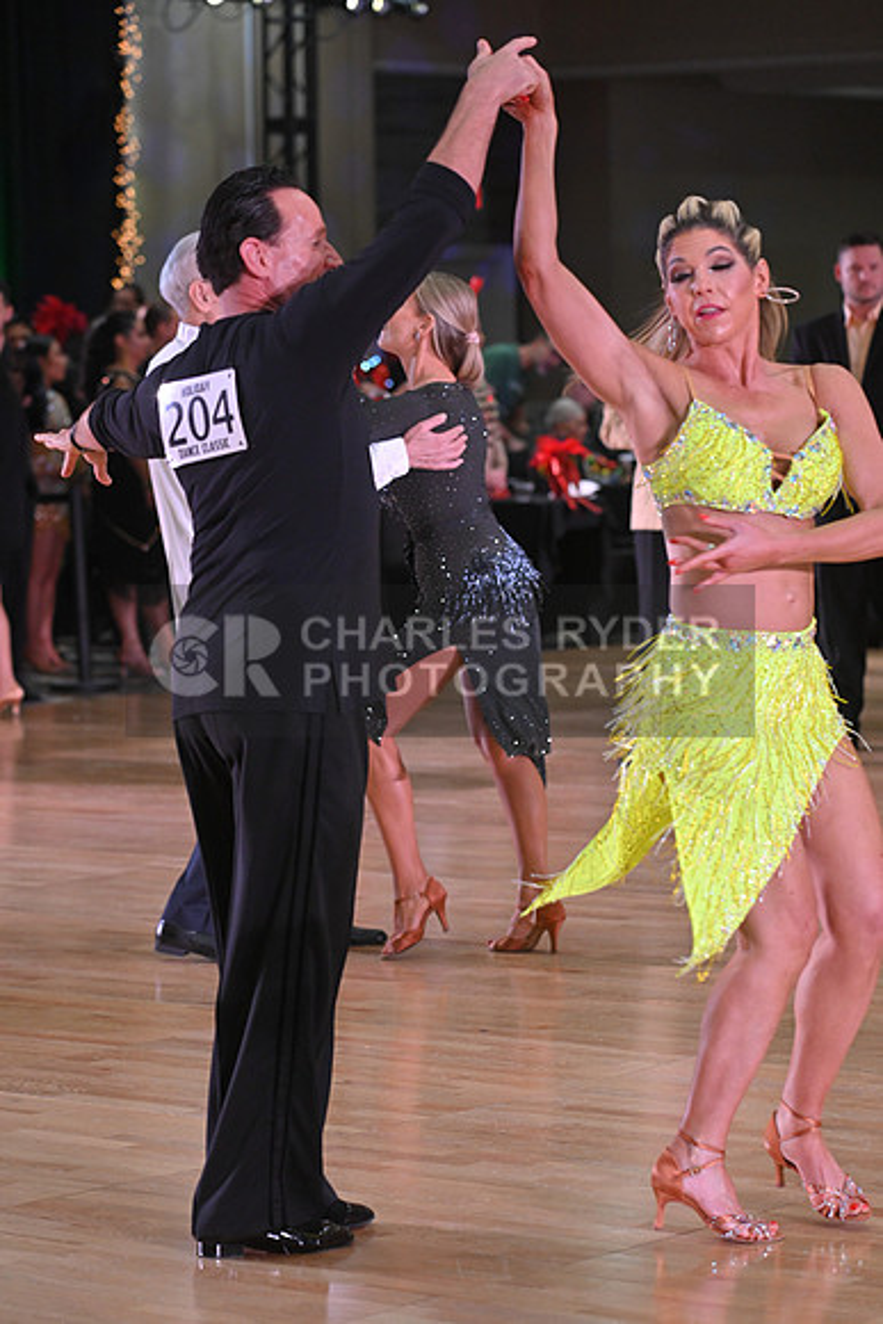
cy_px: 662
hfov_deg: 11.0
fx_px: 4596
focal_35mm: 125
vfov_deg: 16.4
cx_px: 442
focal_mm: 125
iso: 2000
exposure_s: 1/320
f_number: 5
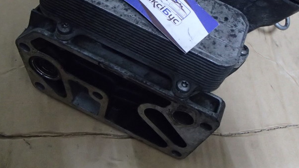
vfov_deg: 27.4
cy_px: 50
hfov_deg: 47.3
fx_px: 341
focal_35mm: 43
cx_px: 159
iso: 1600
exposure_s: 1/20
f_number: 4.7
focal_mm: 6.64
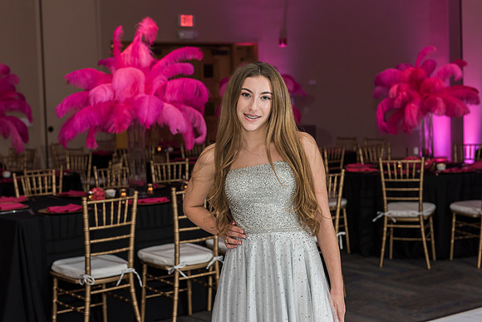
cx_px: 226
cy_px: 151
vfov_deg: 20.7
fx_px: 881
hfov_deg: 30.6
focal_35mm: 66
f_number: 4.5
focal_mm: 62
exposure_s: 1/100
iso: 800
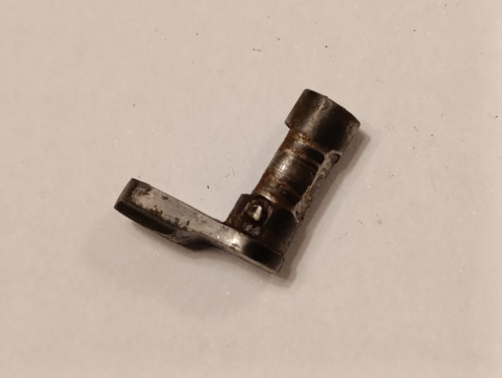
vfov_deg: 16.1
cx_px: 251
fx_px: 1336
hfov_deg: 21.3
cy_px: 189
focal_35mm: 92
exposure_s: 1/100
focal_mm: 6.14
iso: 800
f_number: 1.6
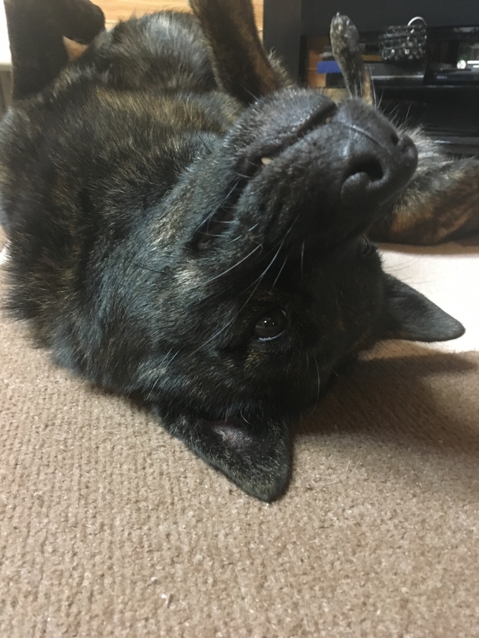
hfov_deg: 48.2
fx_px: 535
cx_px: 240
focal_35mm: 29
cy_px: 319
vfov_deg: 61.7
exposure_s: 1/15
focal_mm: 4.15
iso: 400
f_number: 2.2
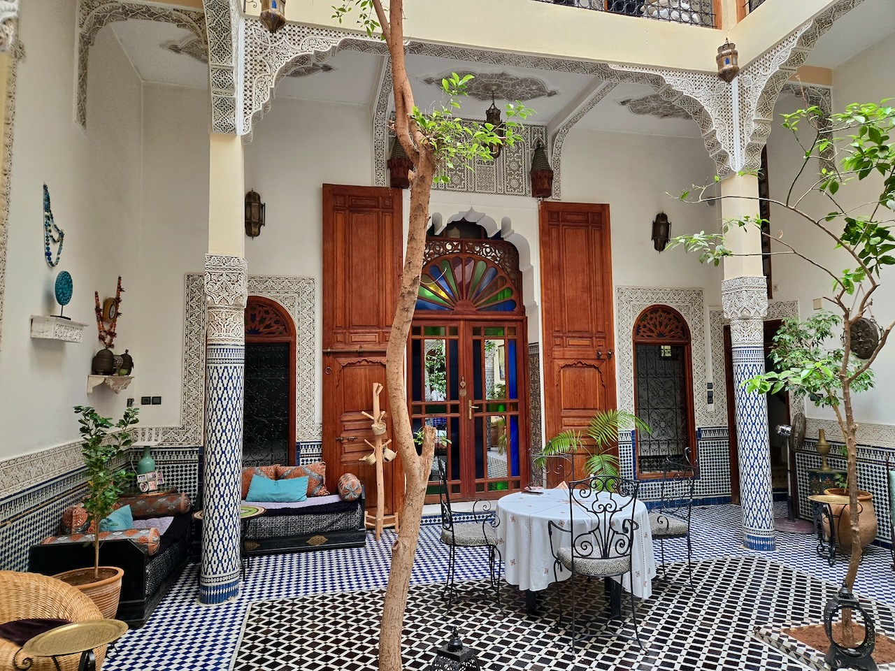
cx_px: 448
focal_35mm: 23
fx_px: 595
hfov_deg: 73.9
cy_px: 336
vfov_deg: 58.9
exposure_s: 1/180
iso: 160
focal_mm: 5.4
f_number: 1.8
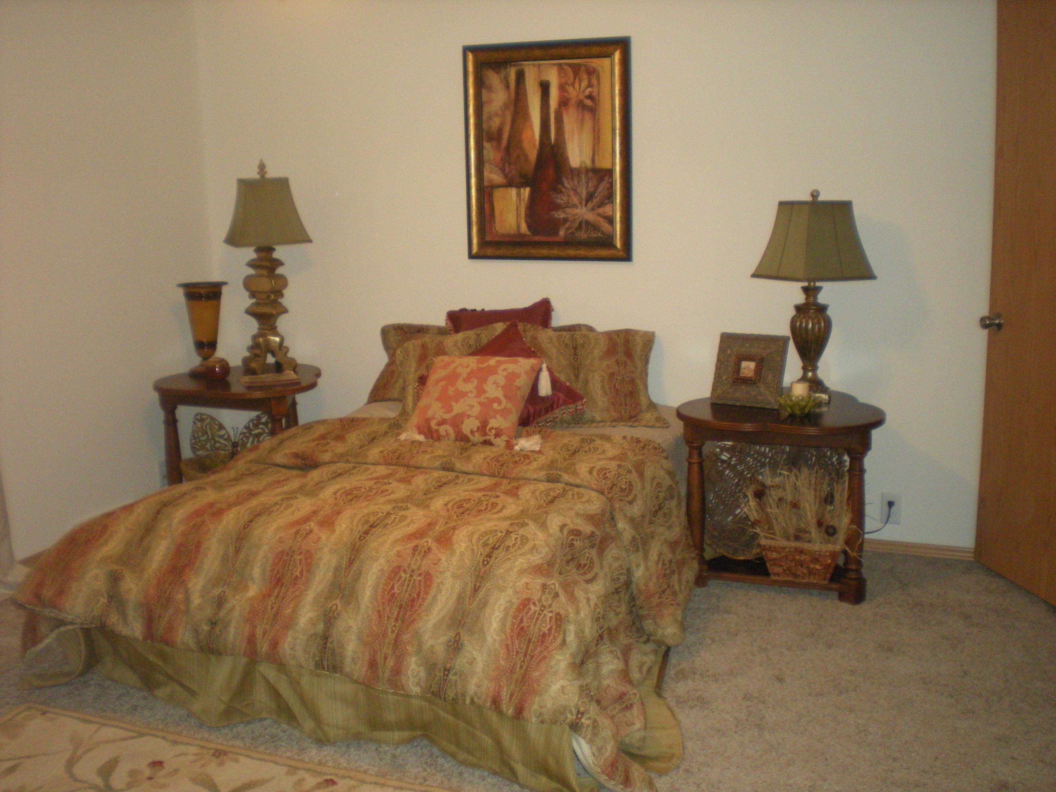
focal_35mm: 38
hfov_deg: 49.0
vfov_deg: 37.7
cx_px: 528
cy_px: 396
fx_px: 1159
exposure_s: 1/60
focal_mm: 6.3
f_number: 3.1
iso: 292
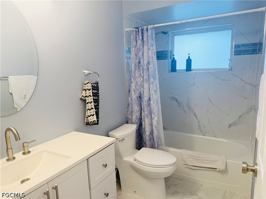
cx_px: 133
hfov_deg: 71.6
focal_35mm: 24
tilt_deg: -9.4
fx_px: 184
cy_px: 100
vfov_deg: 56.8
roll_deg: +1.6
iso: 200
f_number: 1.78
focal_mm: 6.76
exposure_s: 1/196
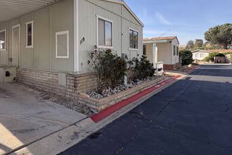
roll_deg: -0.4
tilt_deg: +0.3
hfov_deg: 73.2
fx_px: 142
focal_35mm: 22
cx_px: 59
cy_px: 53
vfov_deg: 56.2
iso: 40
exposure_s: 1/561
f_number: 2.2
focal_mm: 2.22
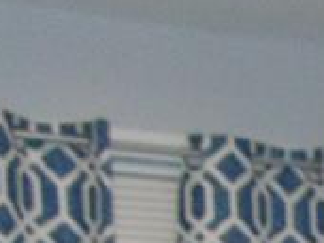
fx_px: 1395
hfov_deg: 11.5
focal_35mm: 149
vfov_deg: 8.6
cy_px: 671
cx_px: 710
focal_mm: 4.5
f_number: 7.7
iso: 320
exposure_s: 1/30
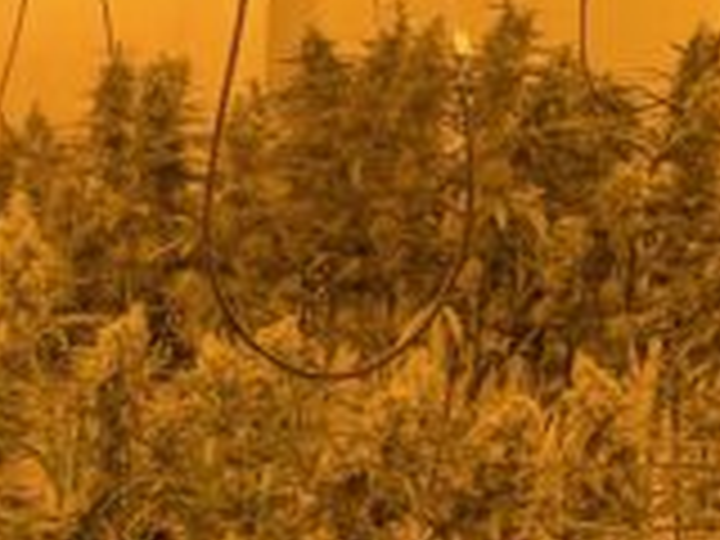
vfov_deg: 13.9
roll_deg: +1.5
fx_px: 2142
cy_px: 675
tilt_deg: -11.9
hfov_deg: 17.3
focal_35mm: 103
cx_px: -338
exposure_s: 1/609
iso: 32
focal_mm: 4.2
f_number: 1.6
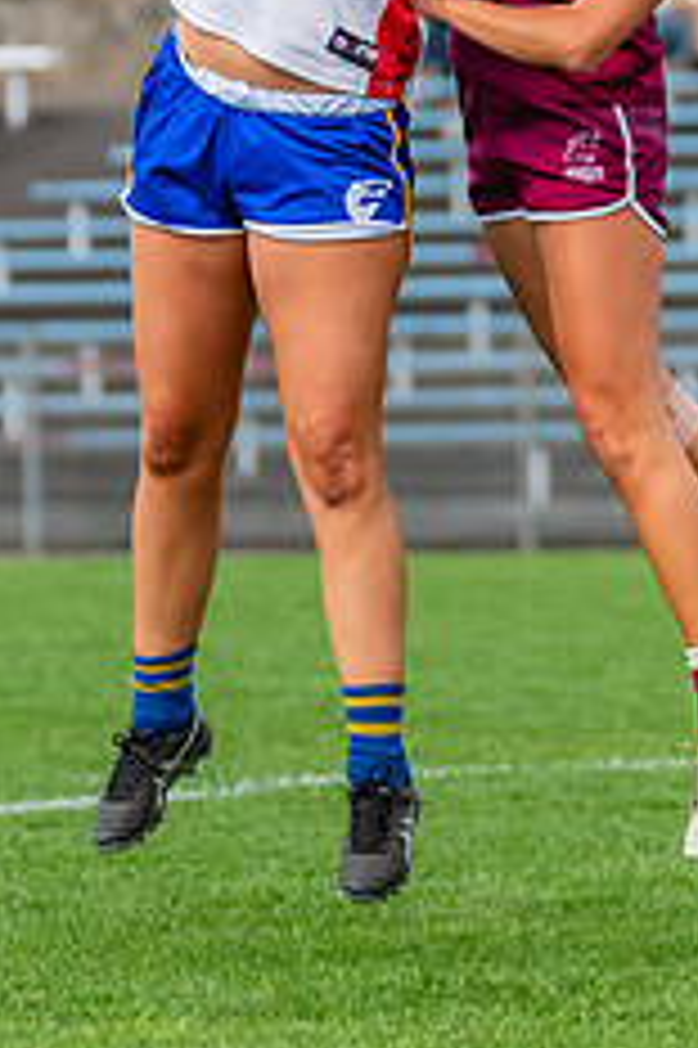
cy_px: -21
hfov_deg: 1.4
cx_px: 262
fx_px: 29590
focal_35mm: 1016
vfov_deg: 2.0
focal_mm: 240
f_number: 5.6
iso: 800
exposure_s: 1/1600
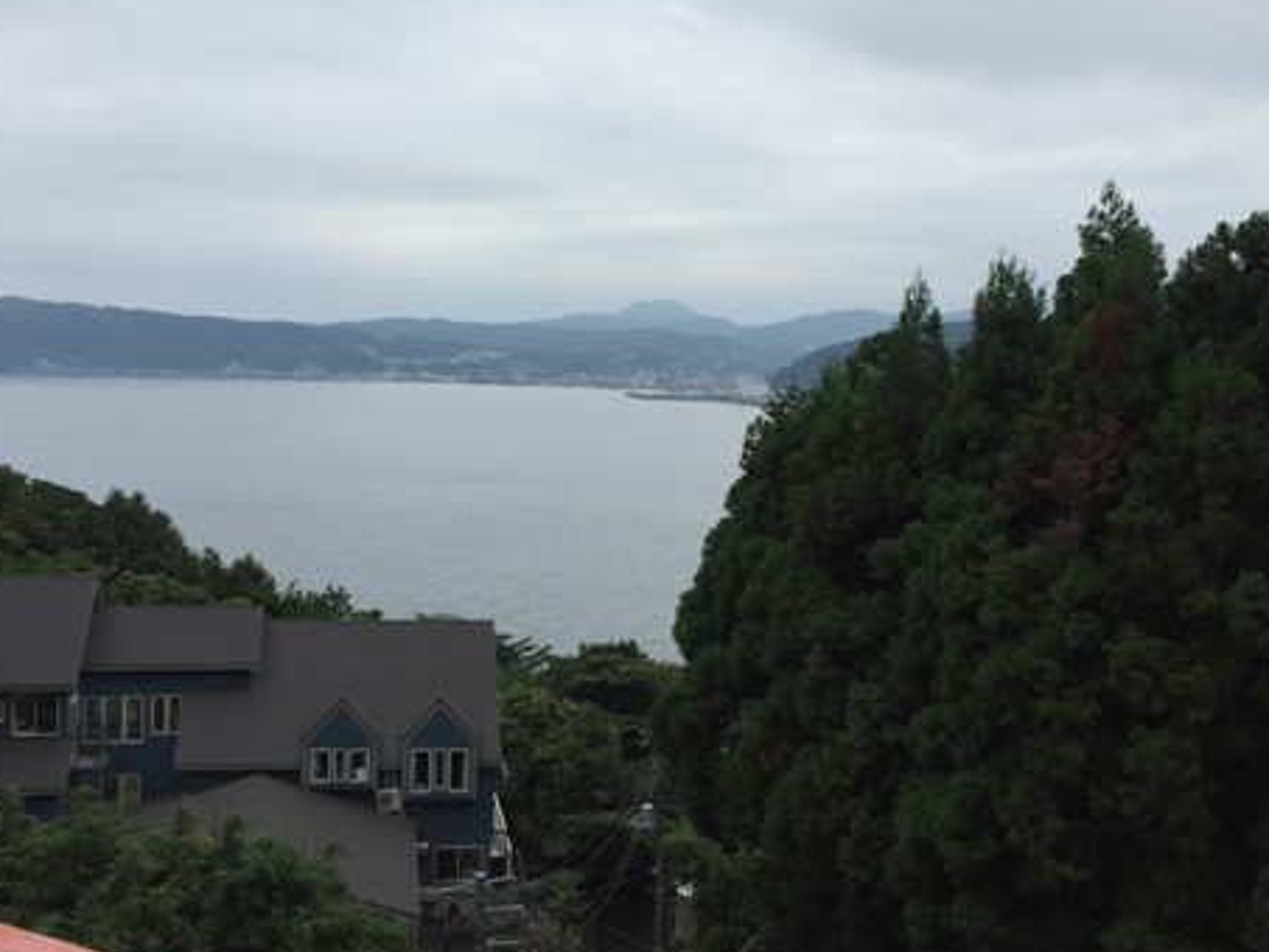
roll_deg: -1.1
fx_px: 1503
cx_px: 585
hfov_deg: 45.7
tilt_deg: -1.7
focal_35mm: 41
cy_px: 434
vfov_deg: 35.1
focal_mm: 4.15
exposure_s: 1/1647
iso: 32
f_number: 2.2
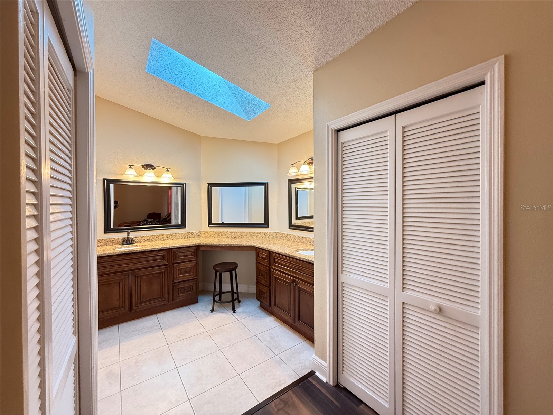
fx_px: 224
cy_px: 208
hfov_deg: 102.1
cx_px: 276
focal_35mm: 14
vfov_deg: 85.7
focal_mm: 2.22
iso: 500
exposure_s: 1/60
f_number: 2.2
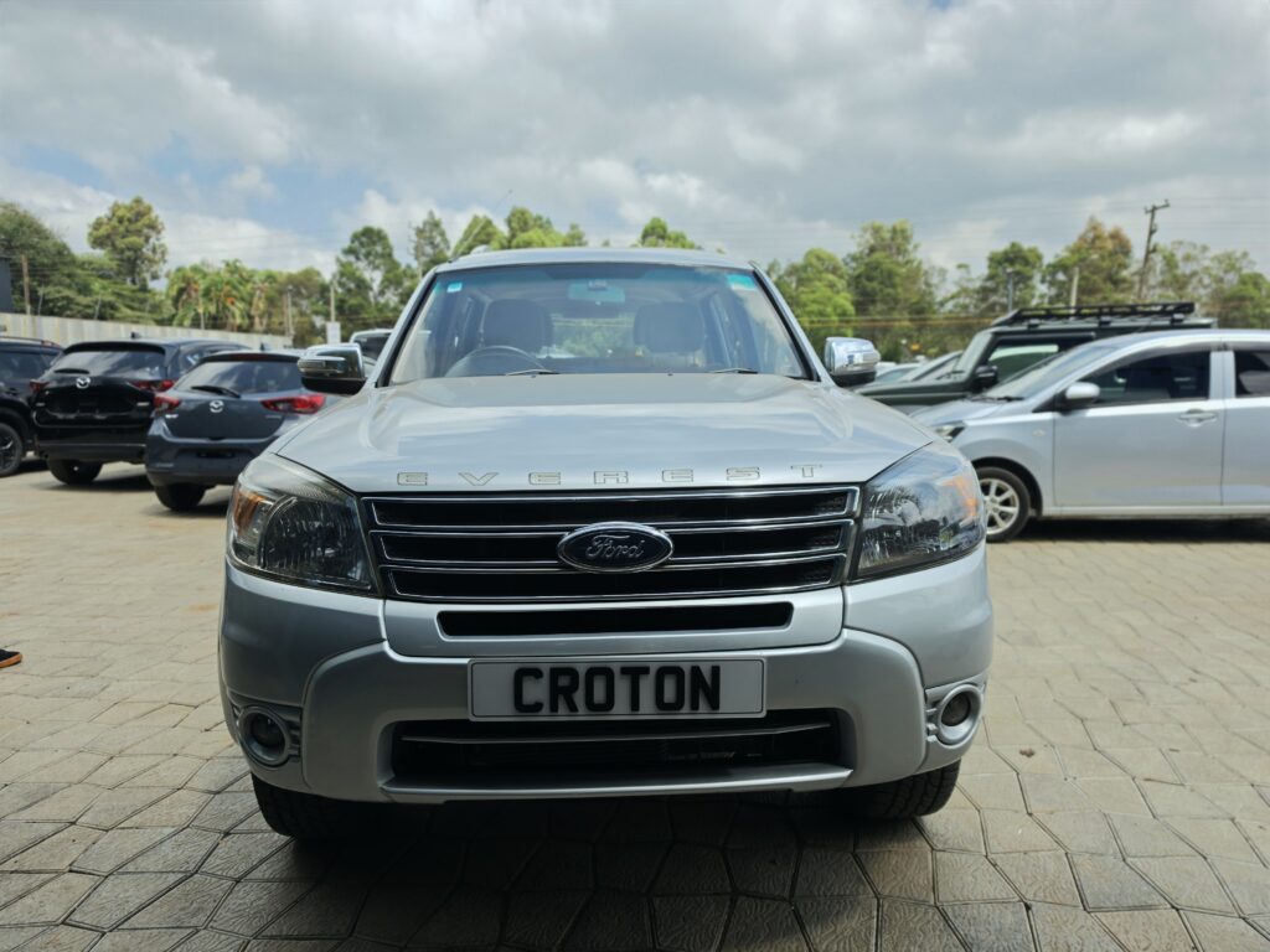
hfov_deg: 73.9
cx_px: 635
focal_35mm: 23
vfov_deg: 58.9
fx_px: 844
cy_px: 476
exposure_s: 1/5605
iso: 64
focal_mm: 6.5
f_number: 1.4
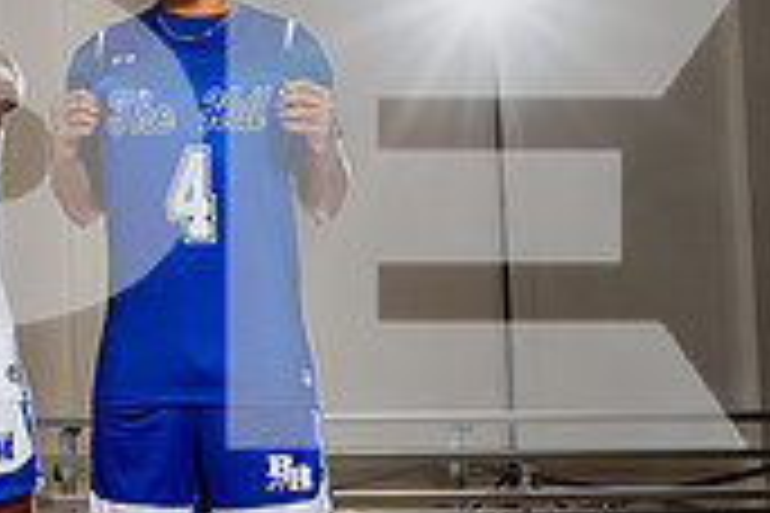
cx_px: -401
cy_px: 214
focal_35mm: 95
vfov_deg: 14.4
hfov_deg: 18.8
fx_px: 2032
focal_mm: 28
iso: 250
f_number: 8
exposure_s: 1/250
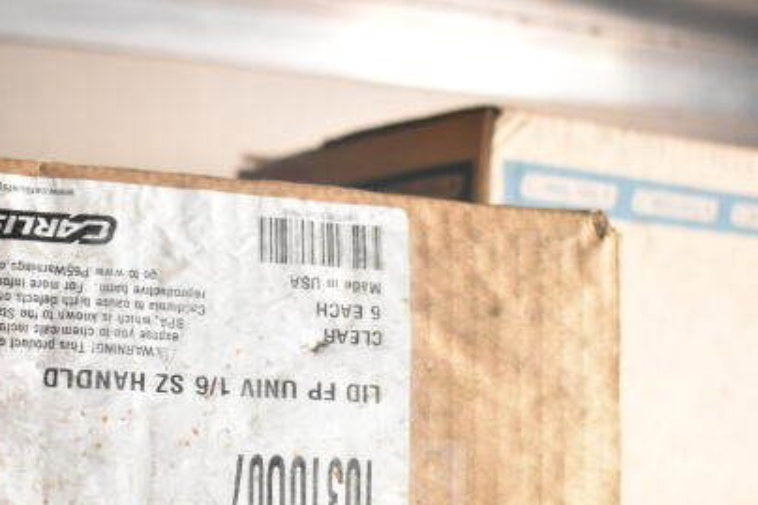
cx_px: 253
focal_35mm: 66
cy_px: 380
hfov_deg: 30.4
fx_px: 1384
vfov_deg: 20.5
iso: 4000
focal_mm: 29
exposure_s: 1/50
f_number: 4.2
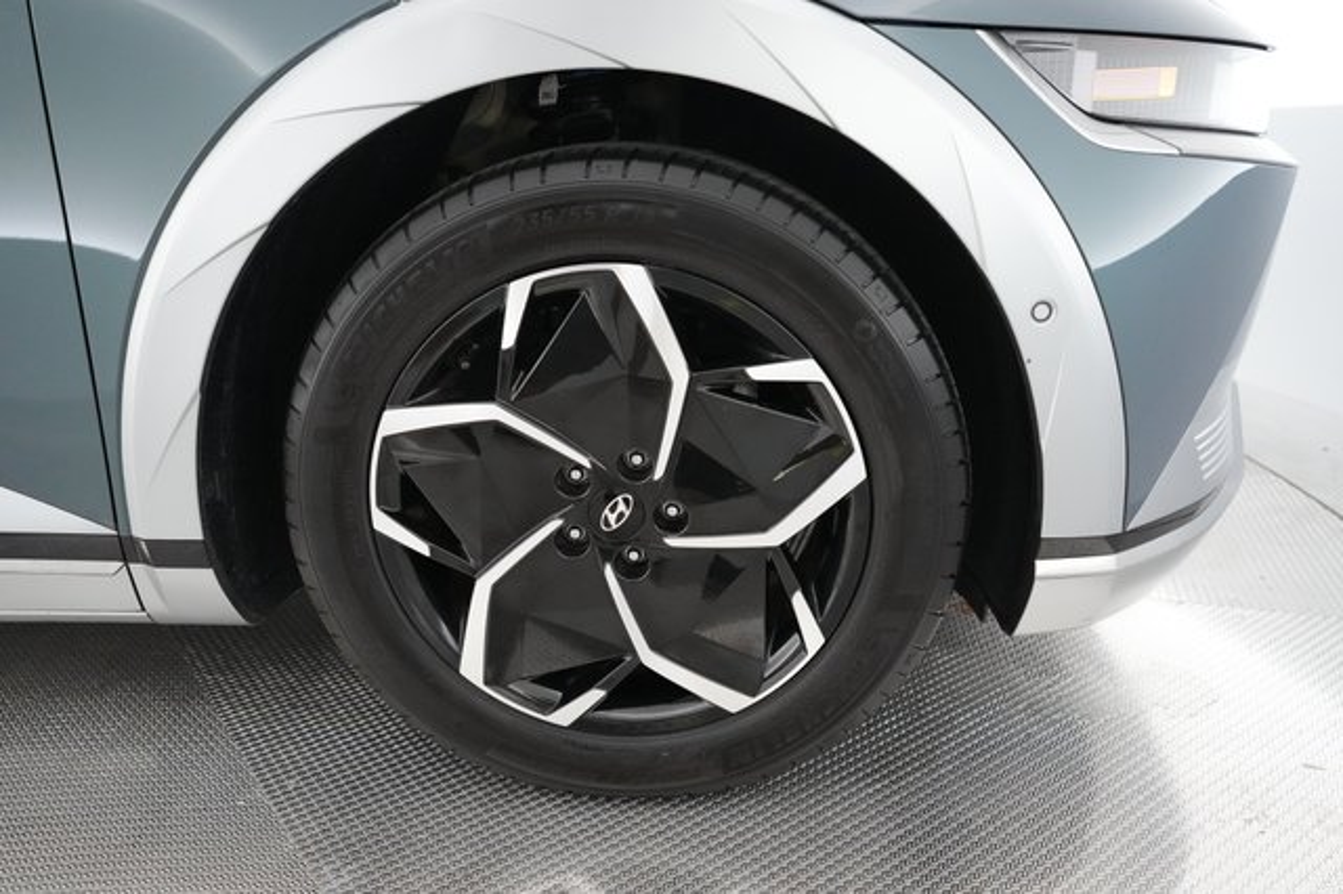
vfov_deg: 46.4
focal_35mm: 28
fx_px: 1044
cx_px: 672
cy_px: 447
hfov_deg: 65.5
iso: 8000
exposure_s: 1/320
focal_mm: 28
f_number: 2.8
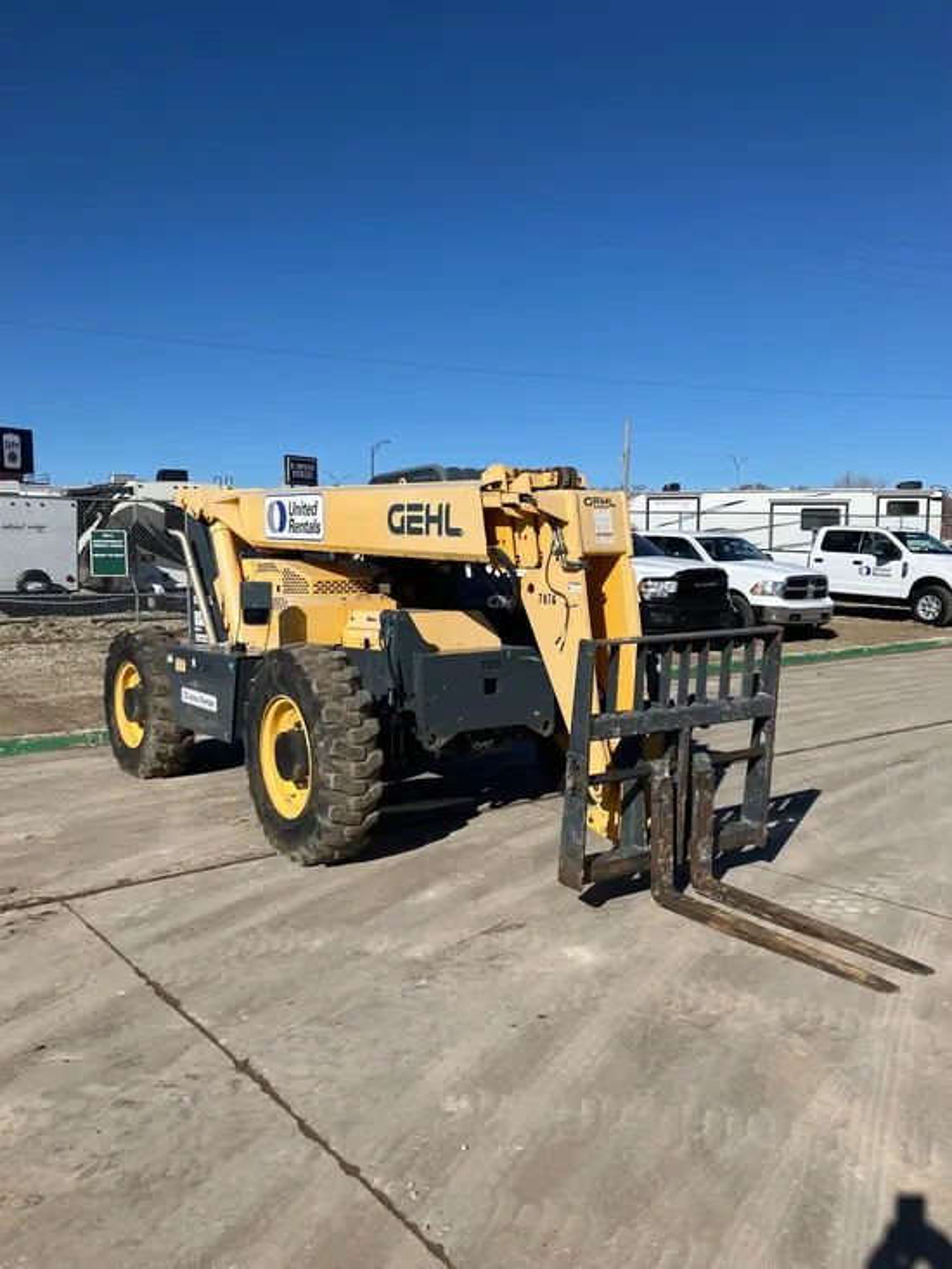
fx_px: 1026
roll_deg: -1.0
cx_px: 476
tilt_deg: -3.1
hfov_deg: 49.8
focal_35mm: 28
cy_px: 634
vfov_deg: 63.4
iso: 32
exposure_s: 1/3472
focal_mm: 3.99
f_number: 1.8
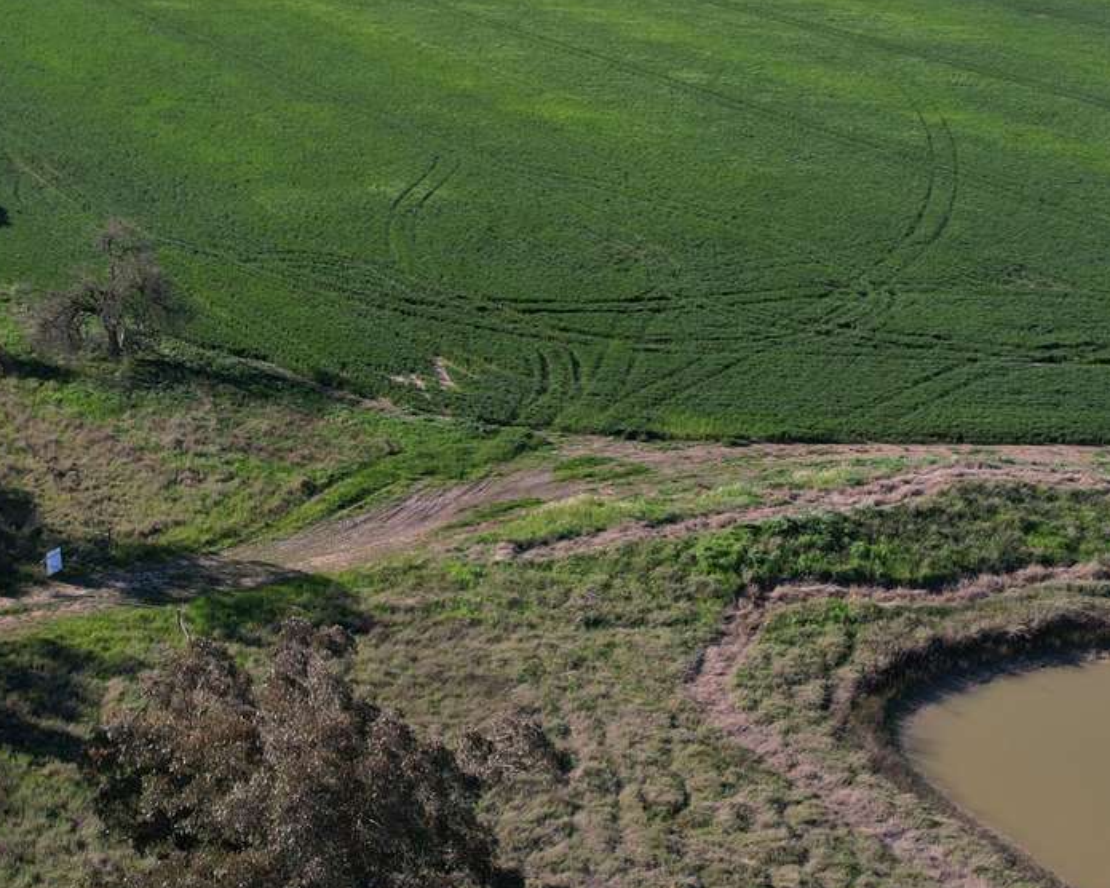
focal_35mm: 57
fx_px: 1873
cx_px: 211
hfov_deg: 32.1
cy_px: 418
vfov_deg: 26.7
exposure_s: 1/1250
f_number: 2.8
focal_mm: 8.38
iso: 100
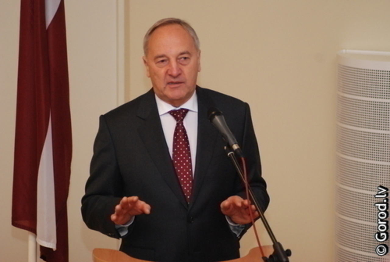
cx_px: 195
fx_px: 1823
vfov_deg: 8.2
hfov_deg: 12.2
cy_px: 131
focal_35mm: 168
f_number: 4.2
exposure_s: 1/90
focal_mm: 112
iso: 1000
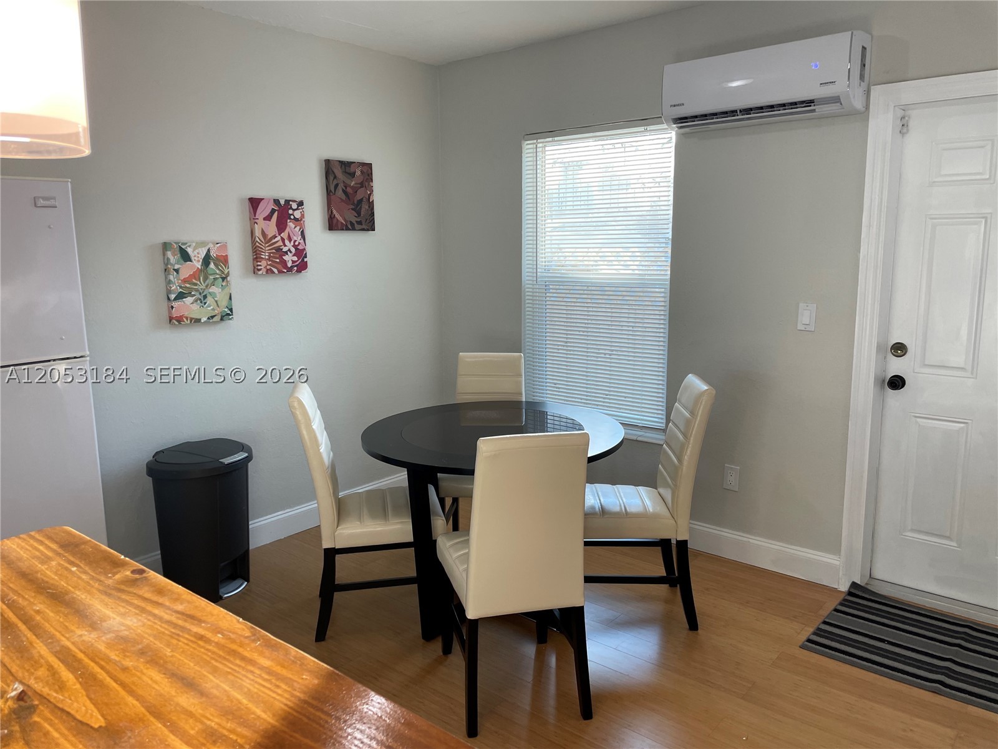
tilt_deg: -9.7
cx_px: 499
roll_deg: +0.7
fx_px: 750
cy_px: 374
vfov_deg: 53.1
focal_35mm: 26
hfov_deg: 67.3
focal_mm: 4.2
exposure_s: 1/120
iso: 64
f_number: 1.6
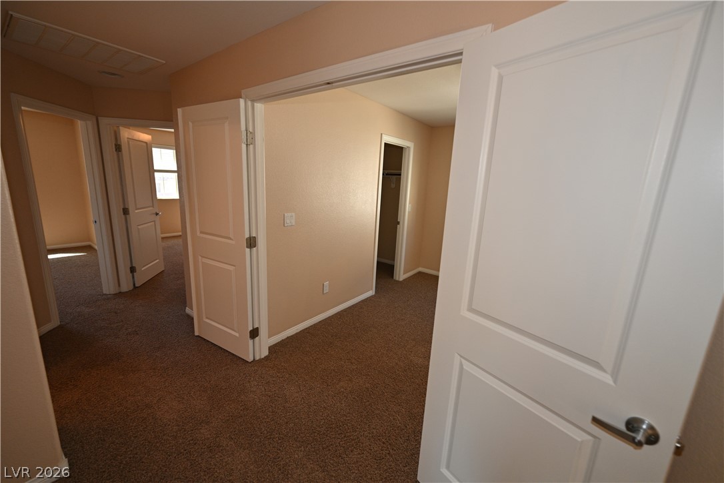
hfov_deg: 104.3
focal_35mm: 14
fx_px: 282
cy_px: 242
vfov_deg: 81.2
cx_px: 362
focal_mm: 14
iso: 450
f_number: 4
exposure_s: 1/60
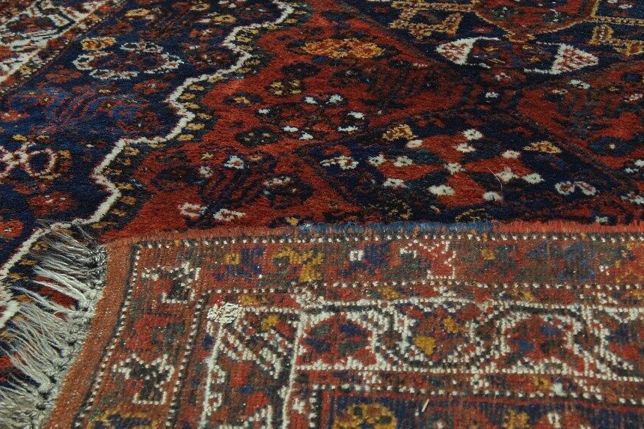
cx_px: 367
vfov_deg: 22.2
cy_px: 279
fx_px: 1091
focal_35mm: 61
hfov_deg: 32.9
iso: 800
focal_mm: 28
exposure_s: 1/25
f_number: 8
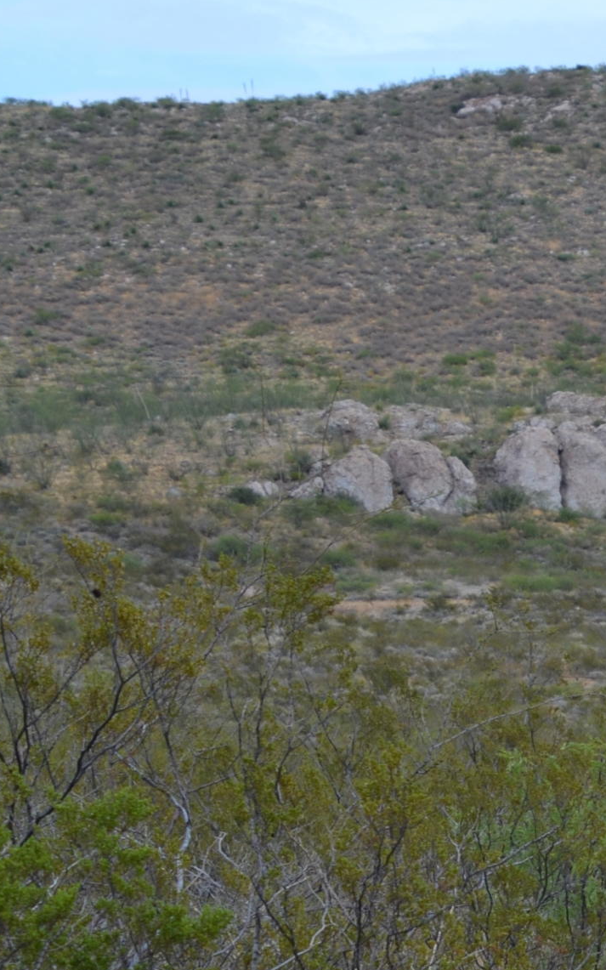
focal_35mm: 201
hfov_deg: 6.4
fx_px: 5312
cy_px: 765
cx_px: 1169
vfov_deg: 10.4
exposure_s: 1/200
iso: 100
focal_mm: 50
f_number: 7.1
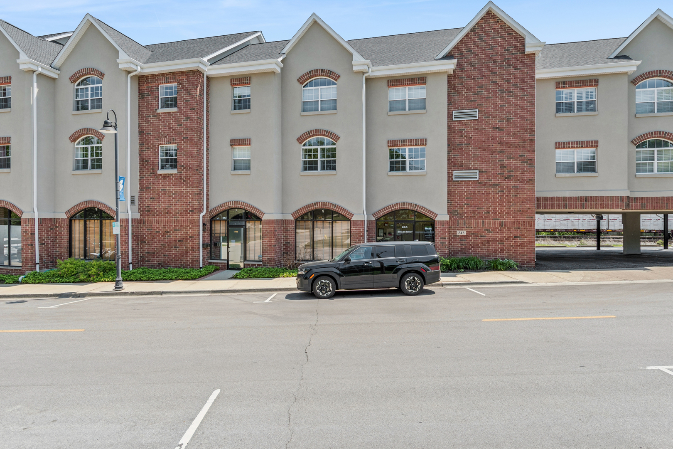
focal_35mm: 20
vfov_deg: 63.2
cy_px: 224
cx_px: 336
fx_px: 365
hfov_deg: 85.4
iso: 250
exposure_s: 1/250
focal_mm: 13
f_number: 8
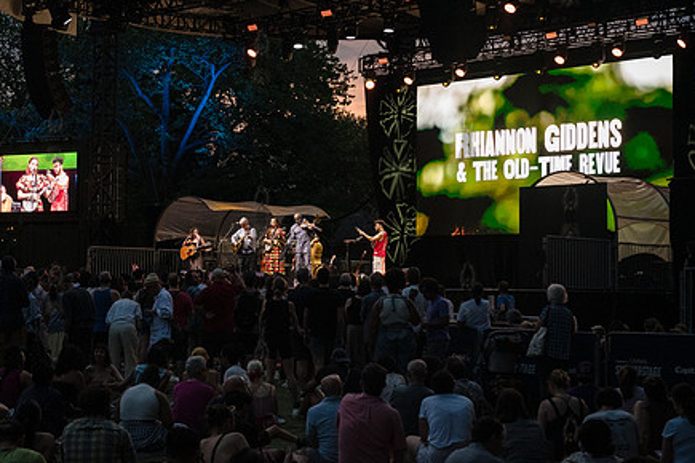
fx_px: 1313
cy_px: 210
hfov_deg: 29.5
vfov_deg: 20.0
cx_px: 260
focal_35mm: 68
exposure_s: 1/320
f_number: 4
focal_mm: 50
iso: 4000
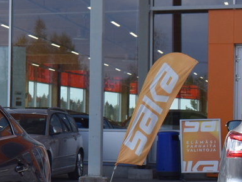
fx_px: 930
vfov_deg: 11.2
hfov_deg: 13.1
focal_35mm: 133
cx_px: -219
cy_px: 119
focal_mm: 22
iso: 200
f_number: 8
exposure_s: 1/750
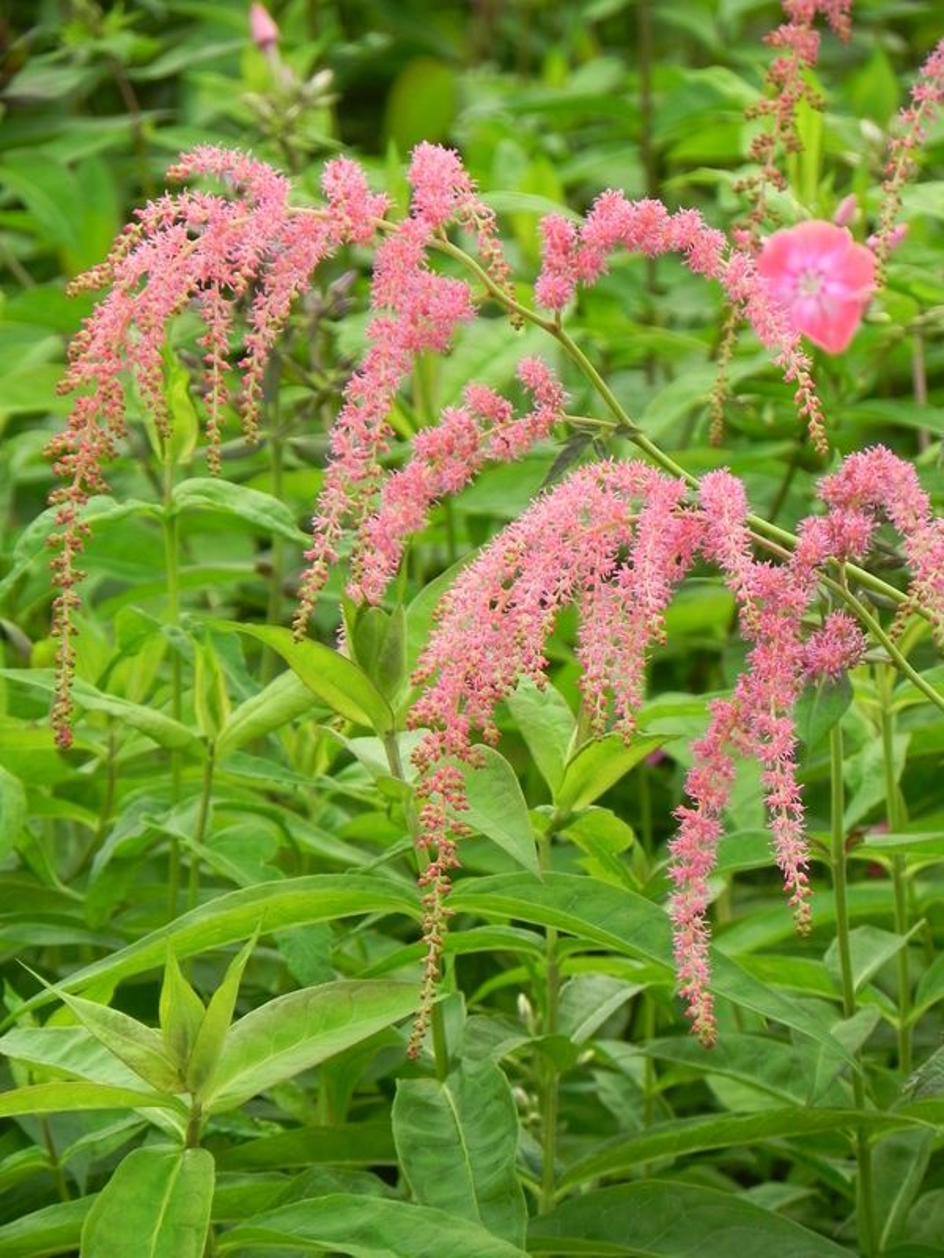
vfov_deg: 5.9
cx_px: 472
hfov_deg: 4.4
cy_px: 629
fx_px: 12254
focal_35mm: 337
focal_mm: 59.9
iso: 160
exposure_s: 1/100
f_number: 5
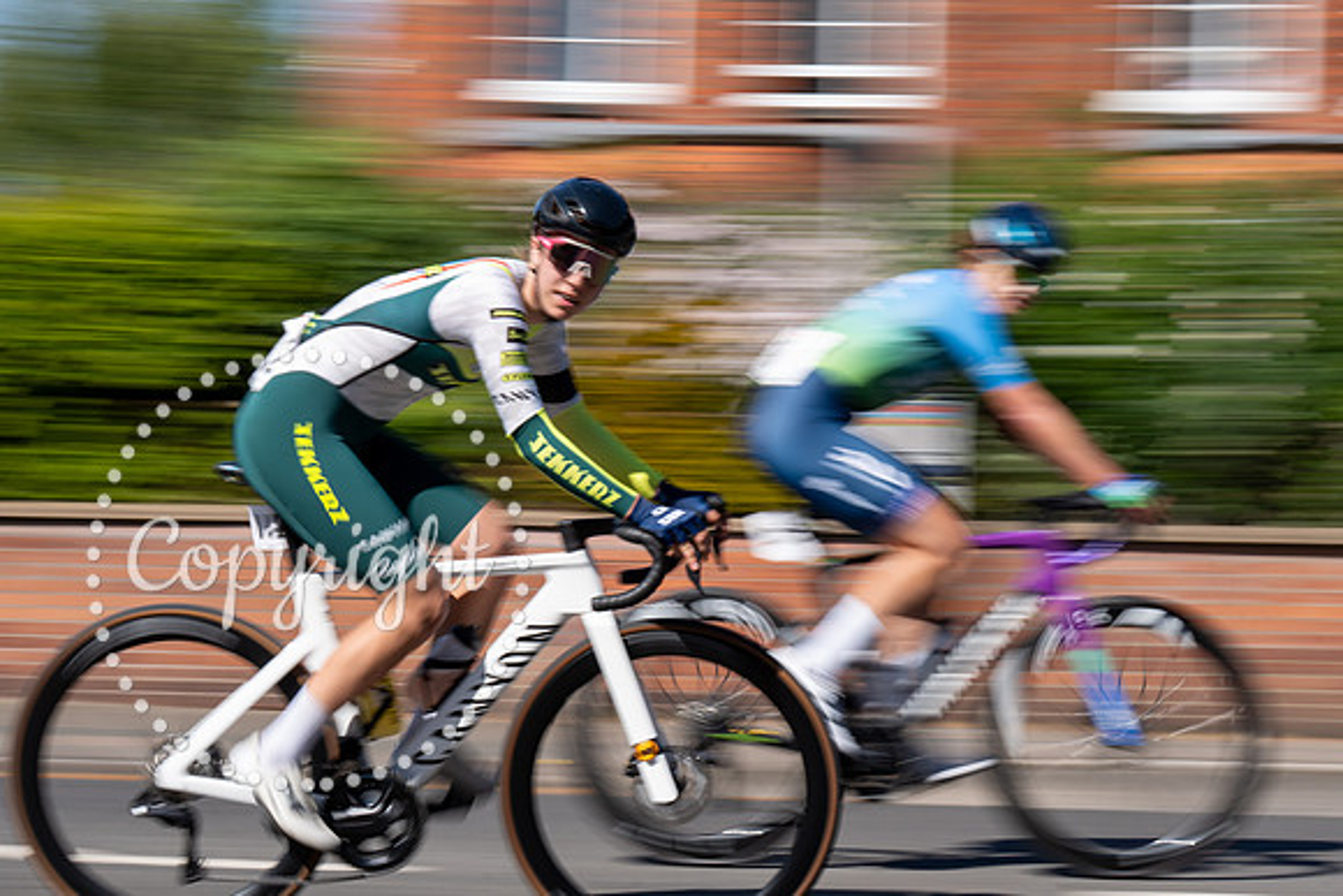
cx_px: 694
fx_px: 3328
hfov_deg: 22.8
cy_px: 332
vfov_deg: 15.3
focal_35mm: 89
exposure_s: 1/40
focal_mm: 70
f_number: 20
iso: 100
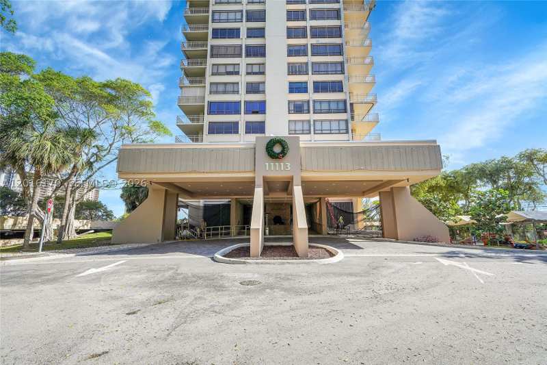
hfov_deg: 96.7
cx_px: 274
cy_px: 182
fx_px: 243
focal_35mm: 16
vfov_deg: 73.7
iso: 400
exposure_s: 1/500
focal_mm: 16
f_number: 8
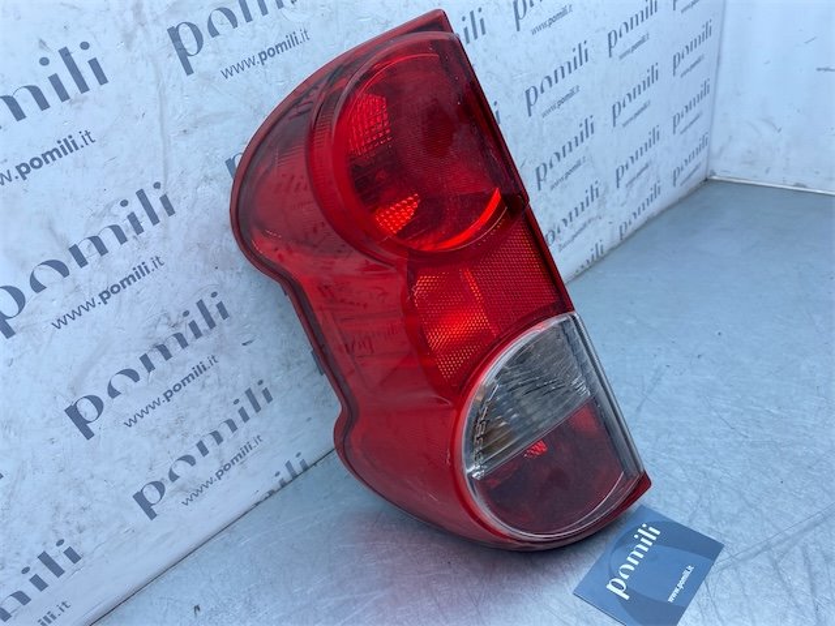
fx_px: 627
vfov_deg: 53.1
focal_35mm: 26
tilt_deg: -29.6
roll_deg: +6.3
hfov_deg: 67.3
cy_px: 313
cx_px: 418
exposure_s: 1/579
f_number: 1.8
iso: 32
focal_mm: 4.25
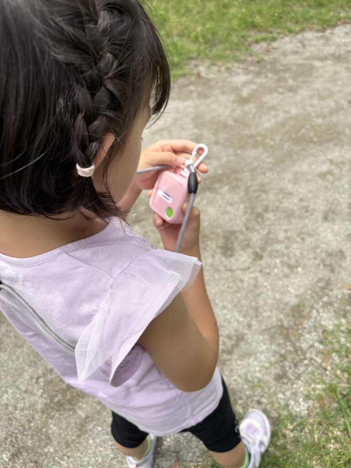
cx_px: 176
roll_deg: +5.5
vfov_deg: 67.3
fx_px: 352
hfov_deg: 53.1
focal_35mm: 26
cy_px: 234
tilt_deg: -43.4
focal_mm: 5.96
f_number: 1.6
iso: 50
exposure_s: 1/2747
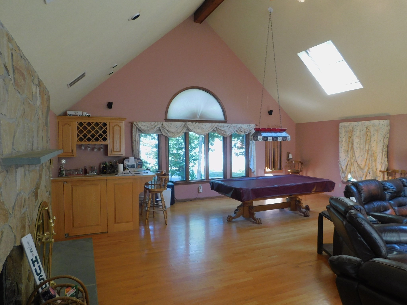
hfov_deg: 71.6
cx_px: 204
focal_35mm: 24
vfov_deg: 56.8
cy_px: 152
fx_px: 282
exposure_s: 1/30
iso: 140
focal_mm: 4.1
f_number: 3
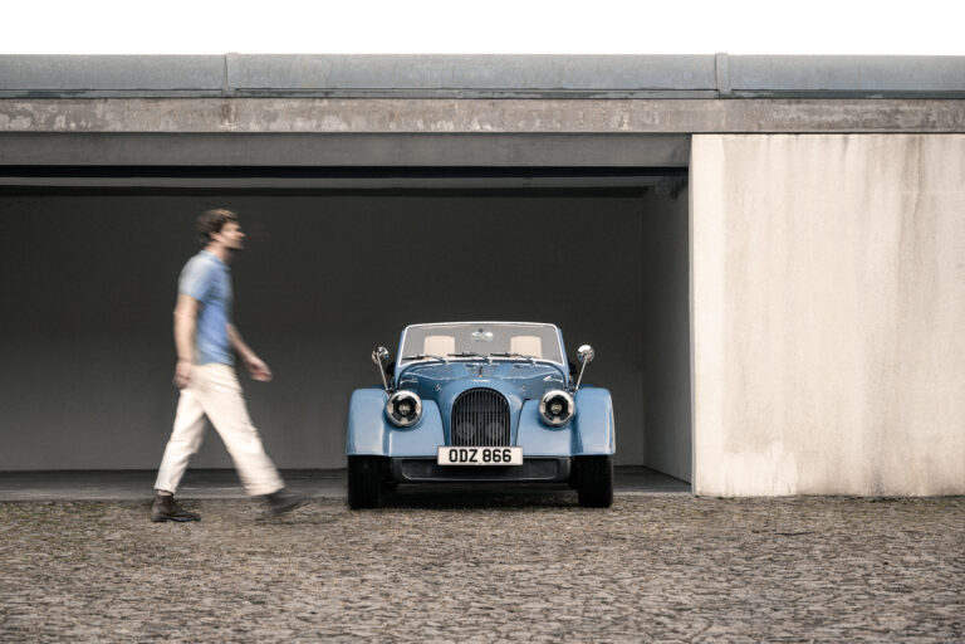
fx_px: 2788
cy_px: 322
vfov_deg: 13.2
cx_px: 482
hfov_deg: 19.6
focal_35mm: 104
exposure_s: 1/15
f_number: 5
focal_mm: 104
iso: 80
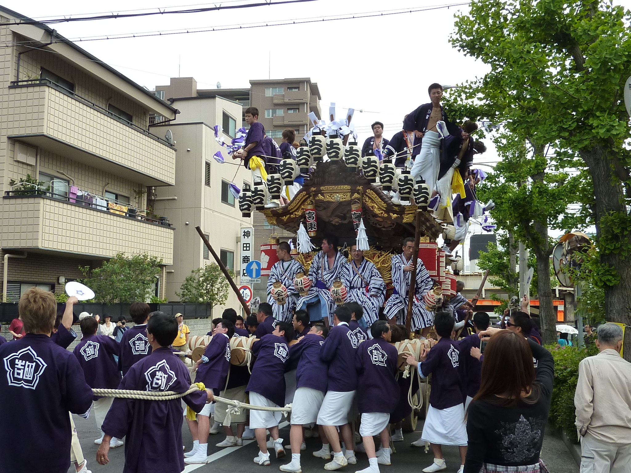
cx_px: 316
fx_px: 638
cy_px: 236
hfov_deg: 52.6
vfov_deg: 40.7
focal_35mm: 35
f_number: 4
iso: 125
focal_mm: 4.1
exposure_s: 1/250
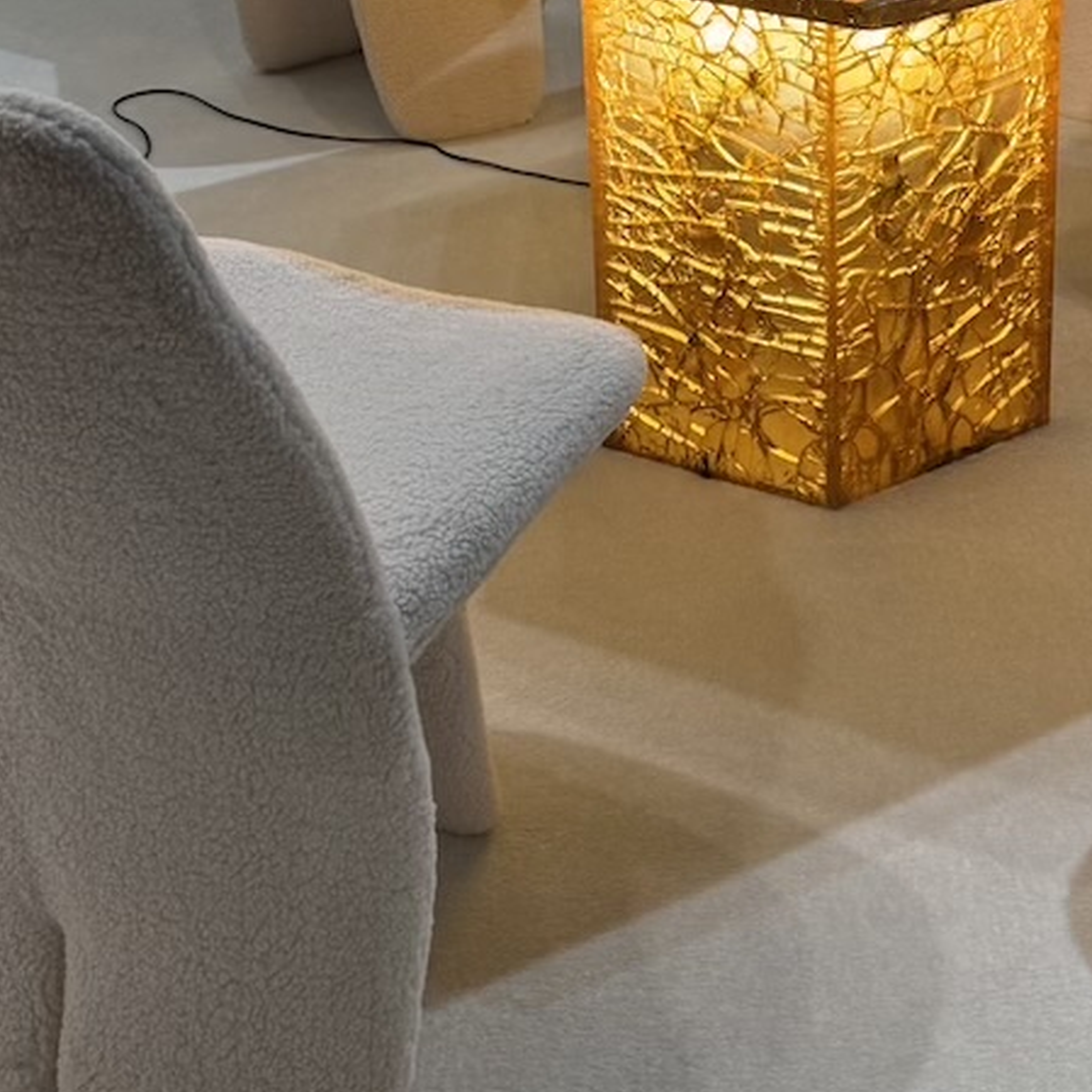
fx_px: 2248
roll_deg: +2.1
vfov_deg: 26.0
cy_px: 23
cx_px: 691
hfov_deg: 27.2
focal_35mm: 63
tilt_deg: -20.1
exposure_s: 1/100
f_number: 1.78
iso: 50
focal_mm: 6.76
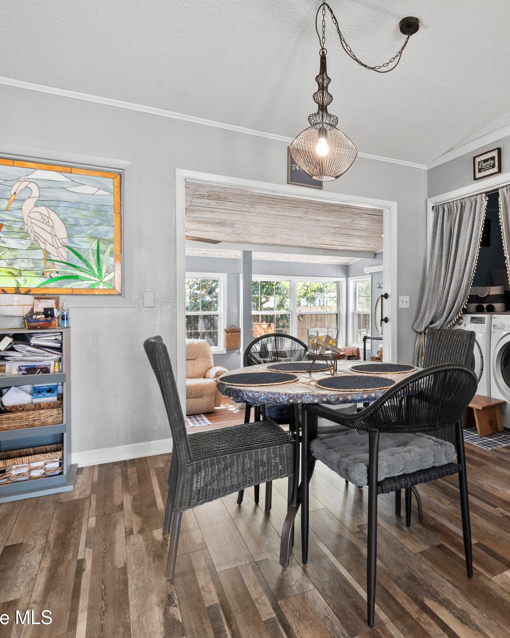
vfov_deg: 75.0
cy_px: 316
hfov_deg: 58.3
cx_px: 409
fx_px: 415
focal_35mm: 22
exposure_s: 1/2
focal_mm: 10
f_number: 4.5
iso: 100
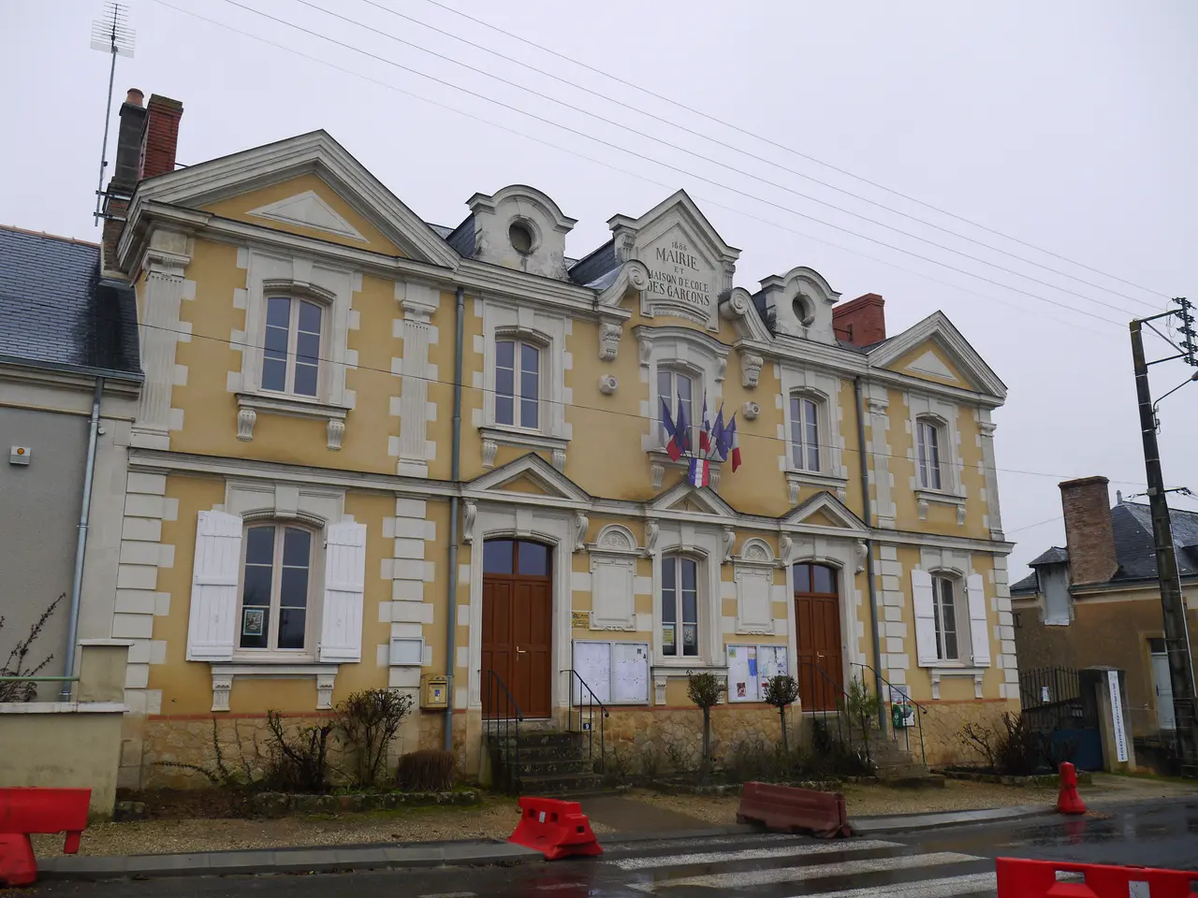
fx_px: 969
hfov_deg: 63.4
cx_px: 599
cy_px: 449
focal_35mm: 28
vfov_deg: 49.7
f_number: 5
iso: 160
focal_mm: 14
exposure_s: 1/200
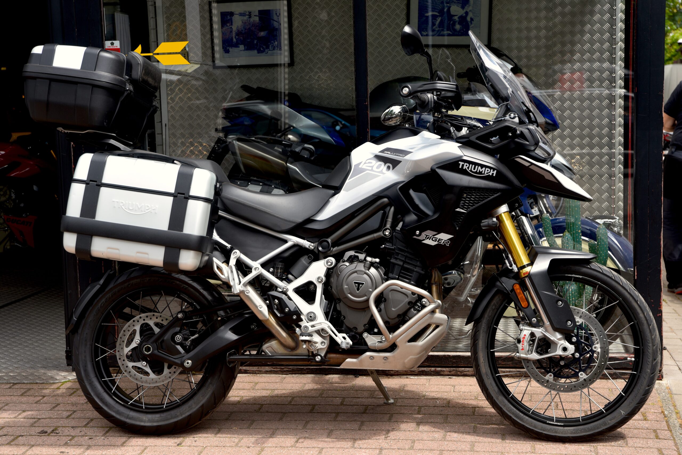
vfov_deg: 21.9
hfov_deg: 32.4
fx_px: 1175
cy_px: 228
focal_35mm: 62
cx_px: 341
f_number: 6.3
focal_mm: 62
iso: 100
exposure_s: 1/160
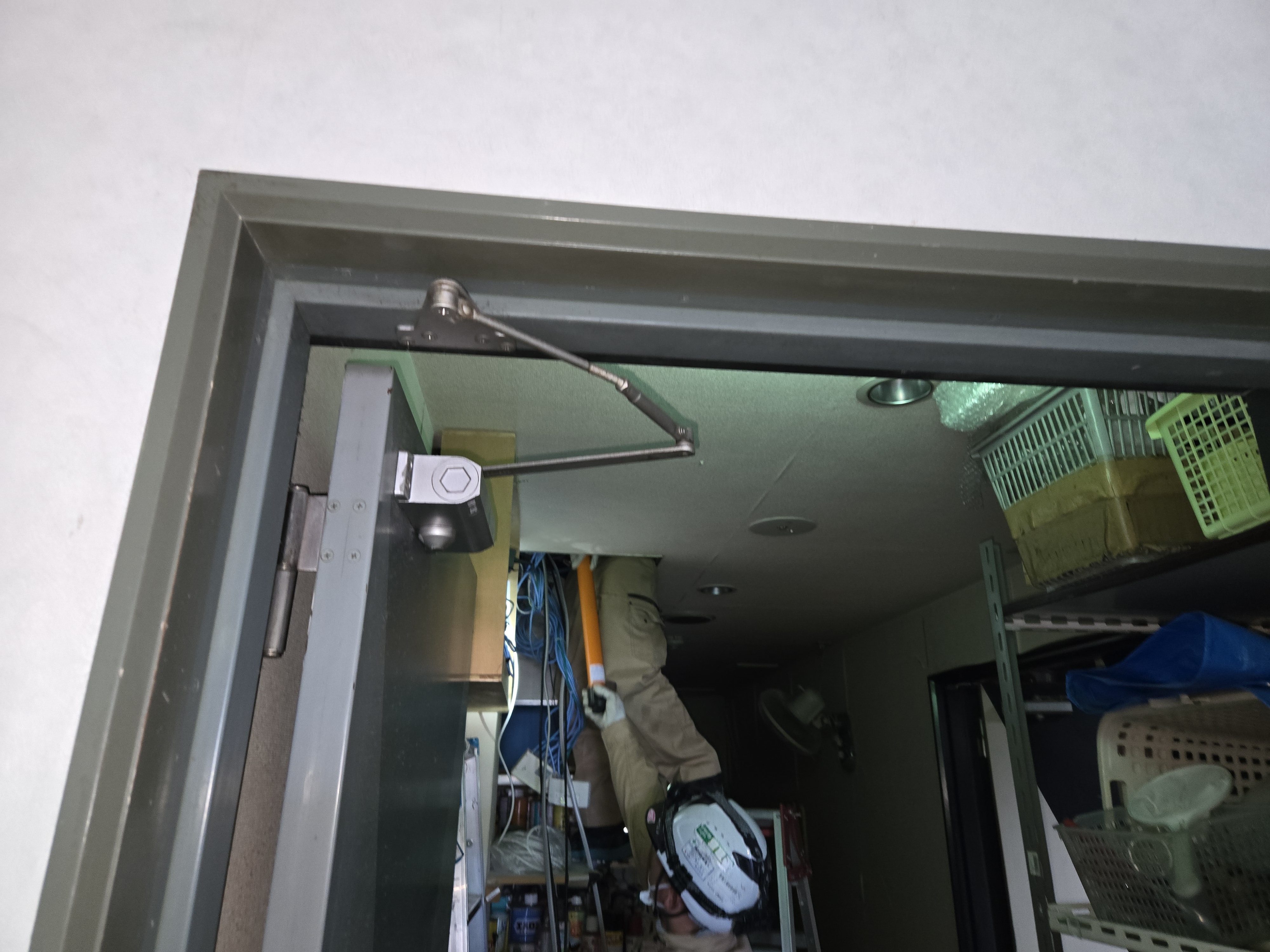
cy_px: 476
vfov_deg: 58.9
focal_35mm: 23
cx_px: 635
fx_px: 844
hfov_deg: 73.9
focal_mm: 5.4
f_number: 1.8
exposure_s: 1/15
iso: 250
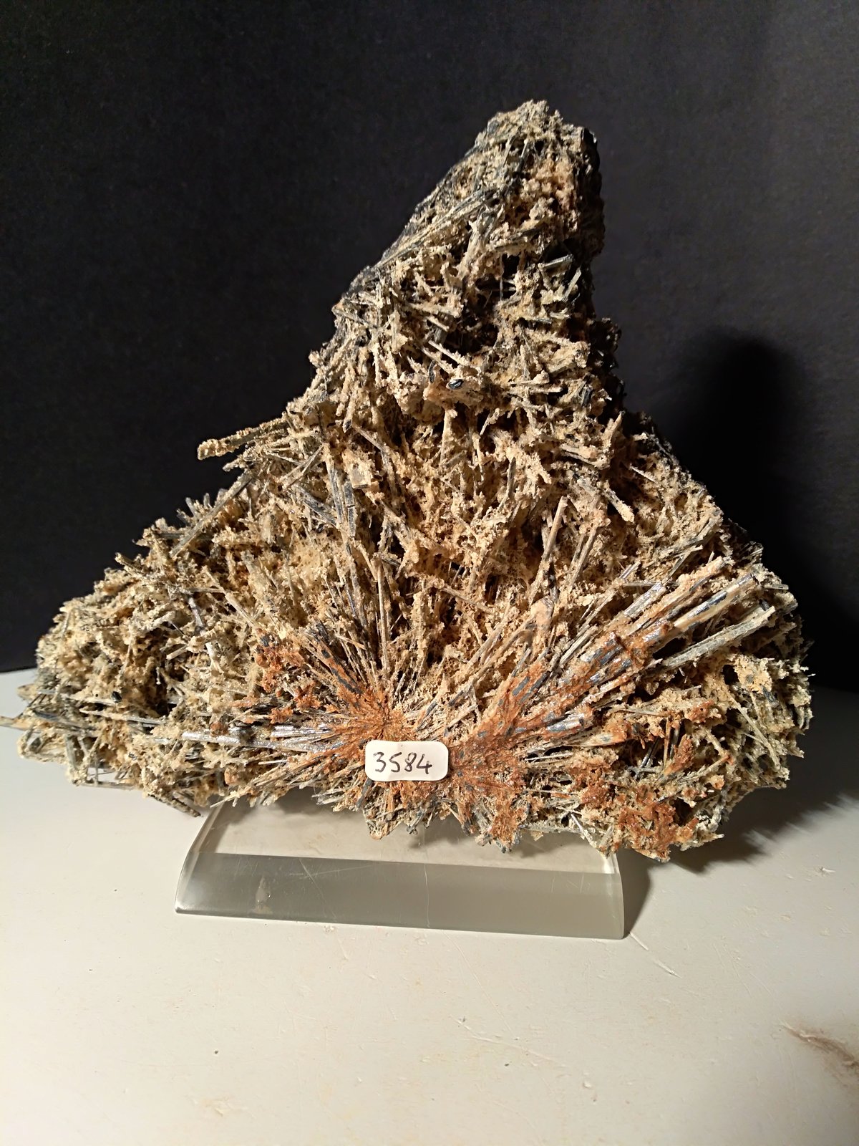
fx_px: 860
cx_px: 430
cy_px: 573
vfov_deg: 67.3
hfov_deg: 53.1
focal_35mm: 26
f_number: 2
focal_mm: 3.54
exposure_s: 1/100
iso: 191
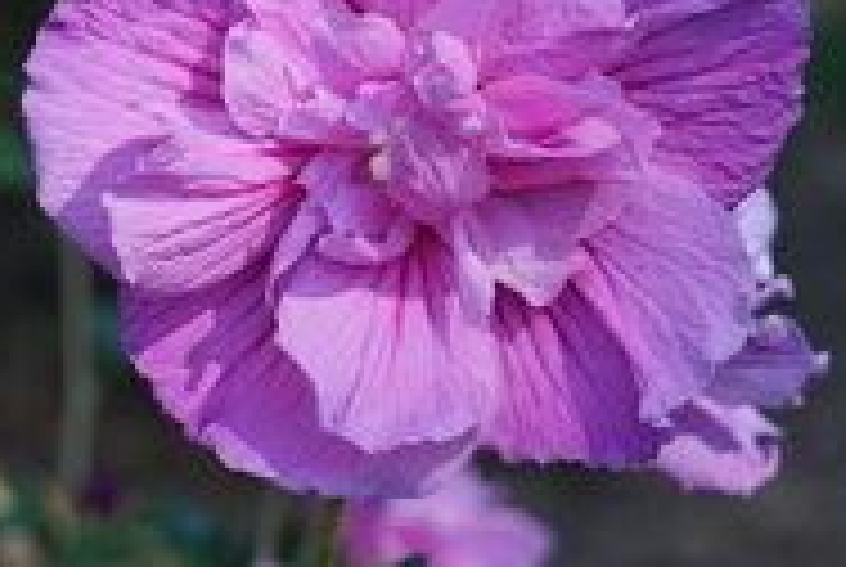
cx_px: 18
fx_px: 3507
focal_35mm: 149
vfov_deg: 9.2
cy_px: 94
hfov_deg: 13.6
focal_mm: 56
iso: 200
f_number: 6.3
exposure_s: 1/250
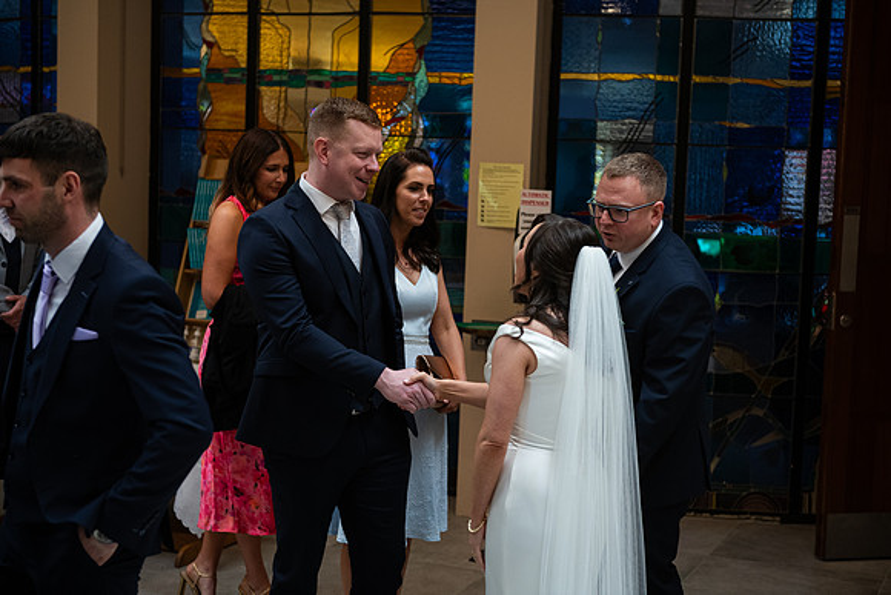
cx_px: 446
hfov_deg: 33.4
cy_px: 298
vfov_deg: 22.6
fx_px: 1485
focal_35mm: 60
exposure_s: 1/160
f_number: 3.5
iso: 800
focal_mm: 60
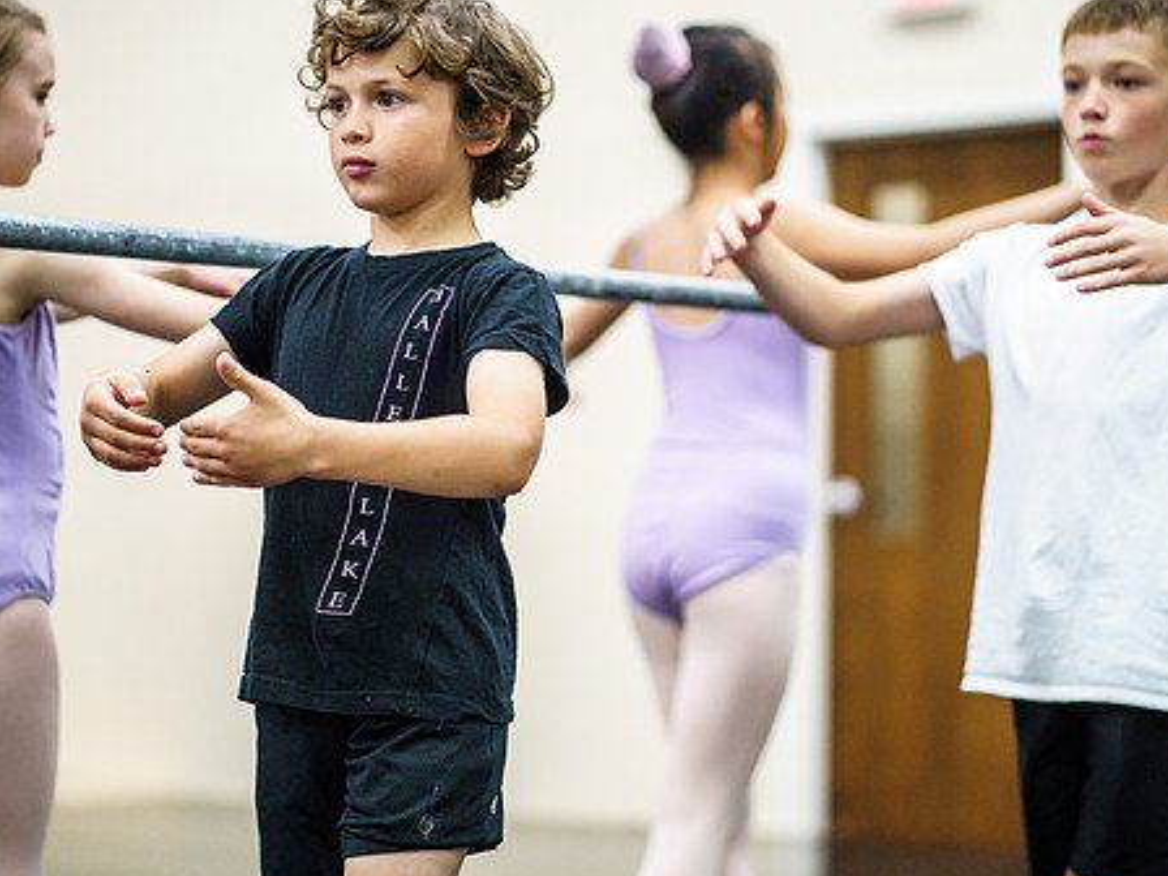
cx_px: 605
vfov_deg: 13.0
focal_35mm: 114
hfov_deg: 17.3
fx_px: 3847
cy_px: 431
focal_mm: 85
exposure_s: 1/1000
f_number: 2
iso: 3200
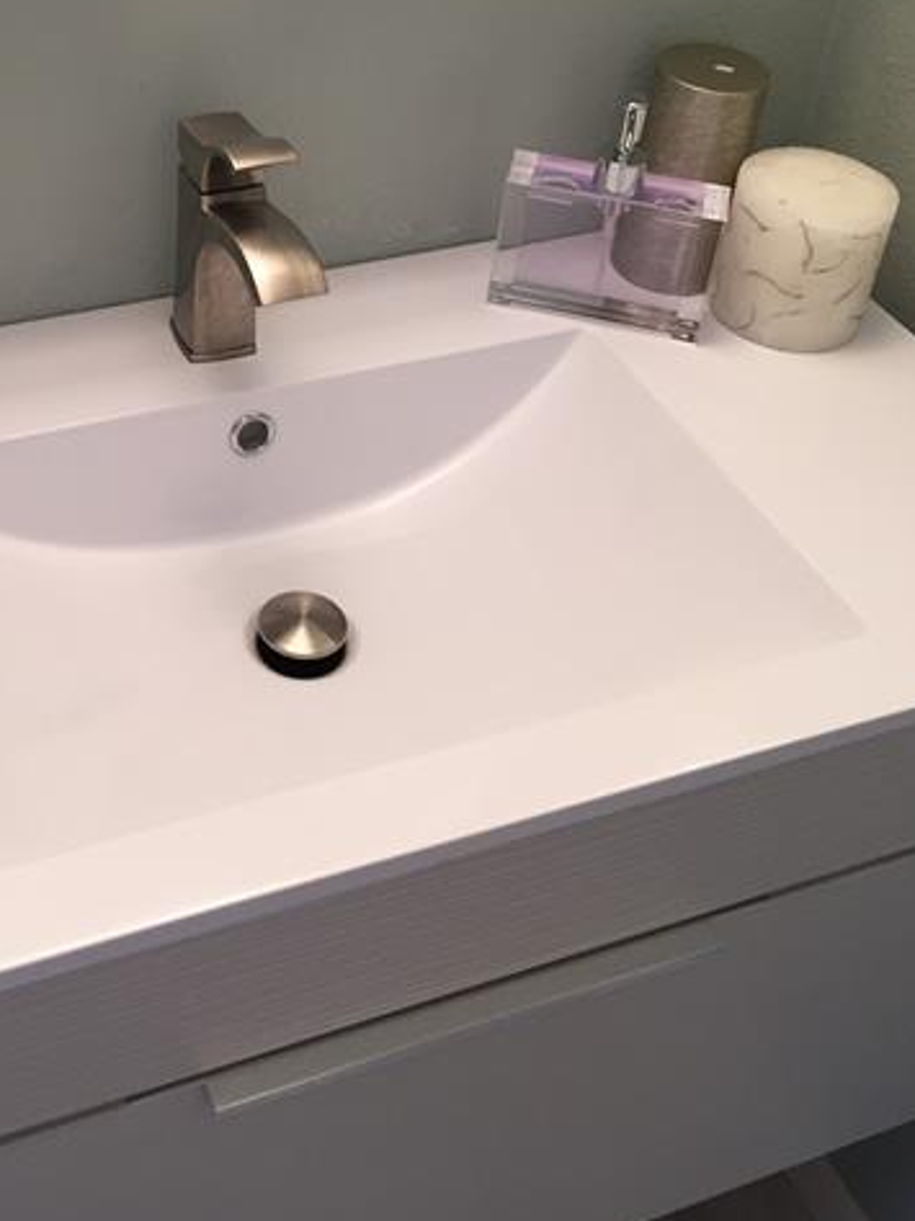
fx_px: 1658
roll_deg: -3.0
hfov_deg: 30.2
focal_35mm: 47
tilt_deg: -34.4
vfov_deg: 39.3
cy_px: 301
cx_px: 201
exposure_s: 1/30
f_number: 2.2
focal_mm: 4.15
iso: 64
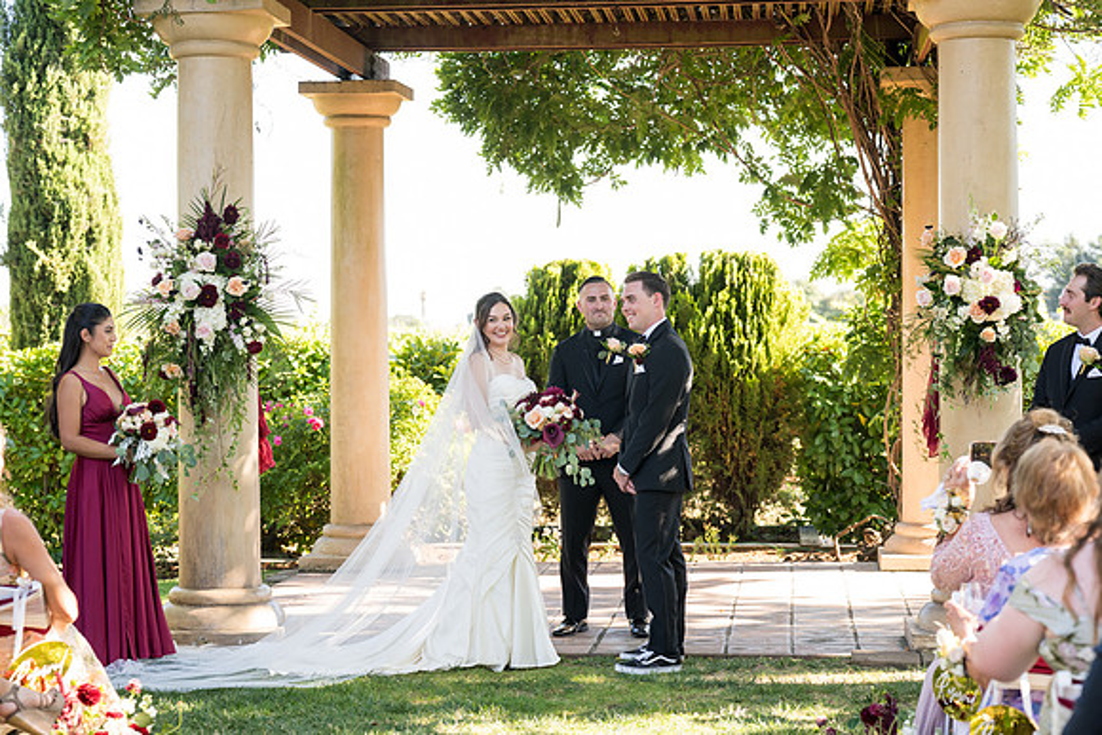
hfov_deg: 28.4
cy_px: 368
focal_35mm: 71
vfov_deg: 19.2
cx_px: 551
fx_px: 2174
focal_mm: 71
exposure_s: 1/400
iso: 640
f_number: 4
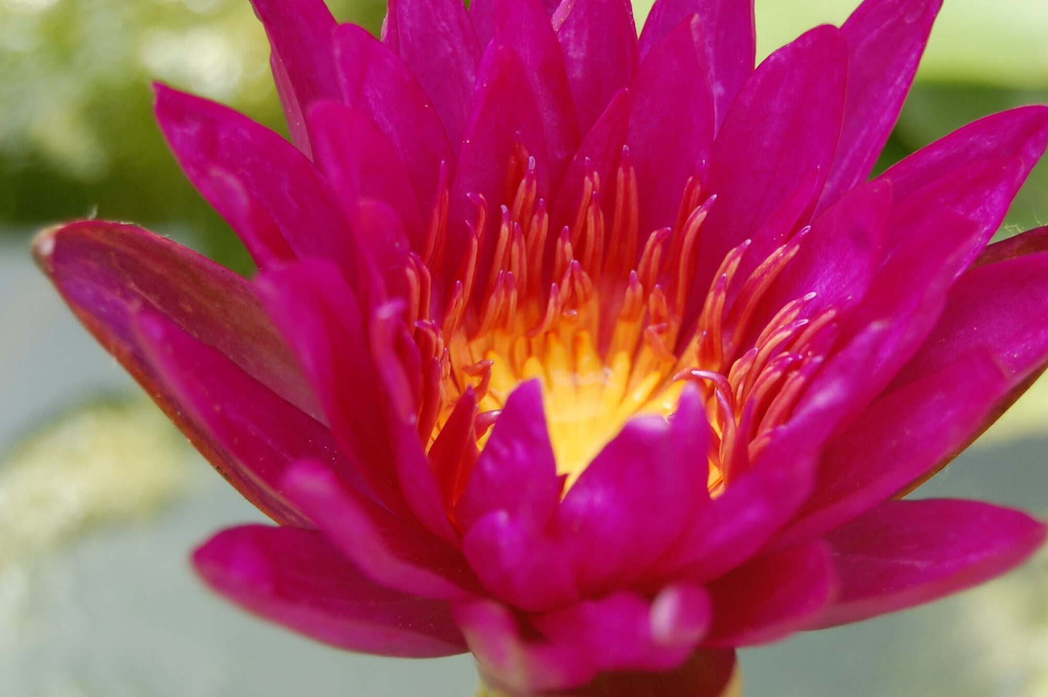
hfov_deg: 19.5
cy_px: 313
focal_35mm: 105
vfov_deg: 13.1
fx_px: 3043
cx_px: 583
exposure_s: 1/125
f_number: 6.3
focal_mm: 55
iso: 200
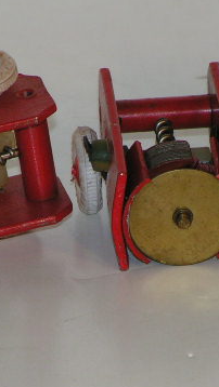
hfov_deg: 2.1
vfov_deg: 3.7
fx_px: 5953
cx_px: 149
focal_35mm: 578
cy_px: 230
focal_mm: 45.4
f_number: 5.6
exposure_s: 1/320
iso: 100
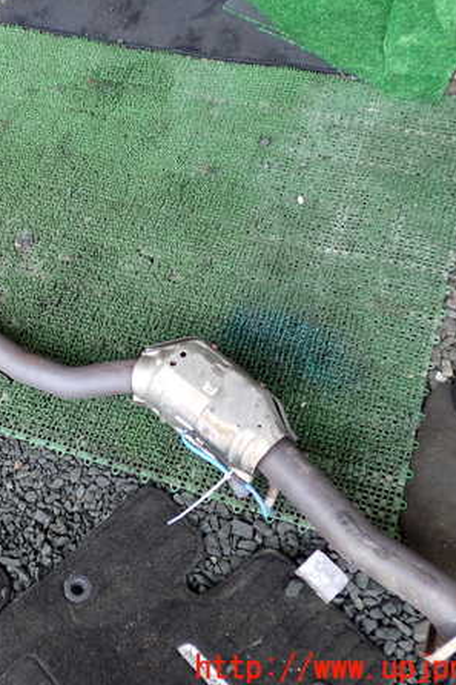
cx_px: 81
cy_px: 342
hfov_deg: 31.0
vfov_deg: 46.4
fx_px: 799
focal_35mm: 42
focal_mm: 5.4
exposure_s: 1/125
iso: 200
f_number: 2.3
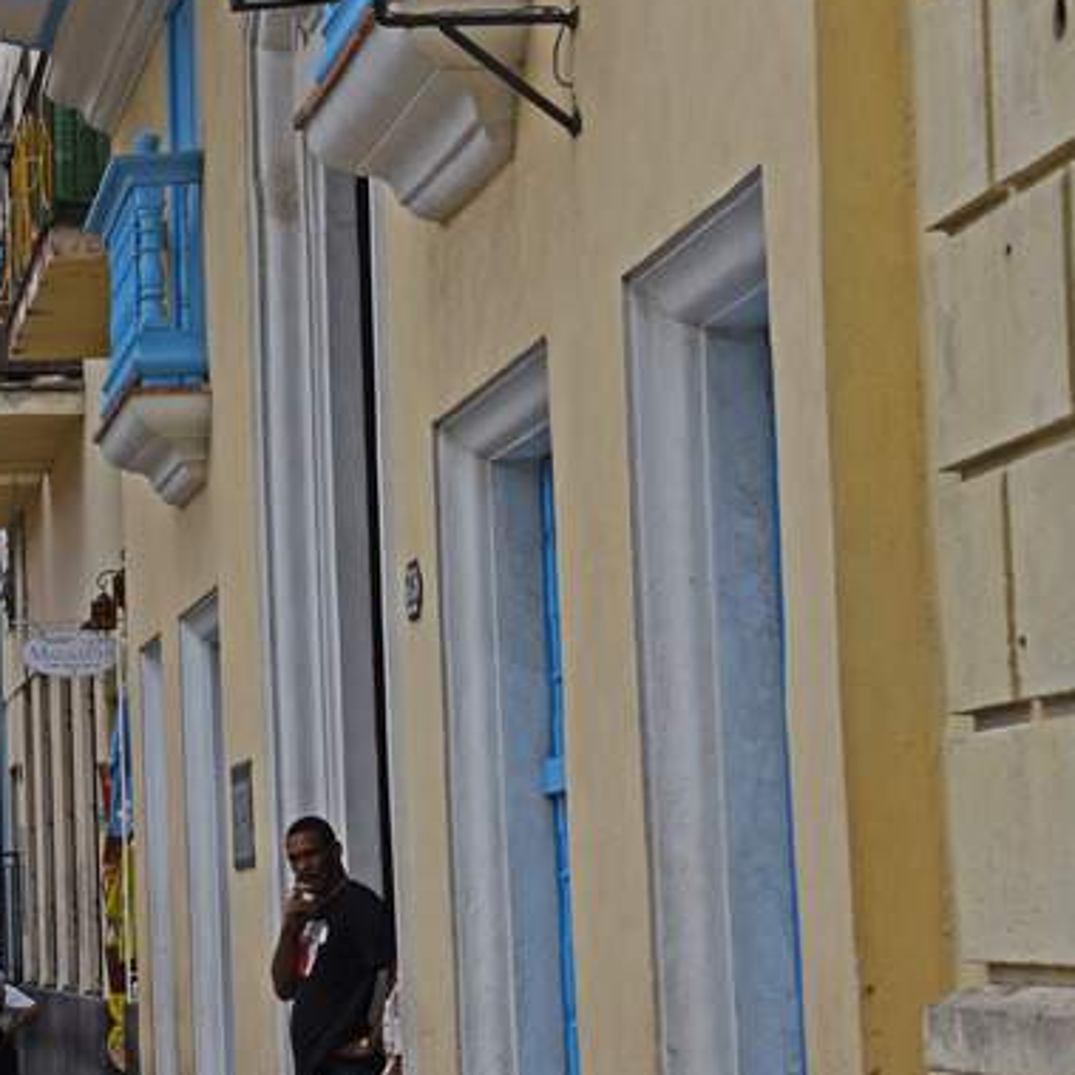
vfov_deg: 15.2
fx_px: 4040
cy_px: 567
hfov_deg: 14.6
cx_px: -264
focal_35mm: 115
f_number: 5
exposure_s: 1/500
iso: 100
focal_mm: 50
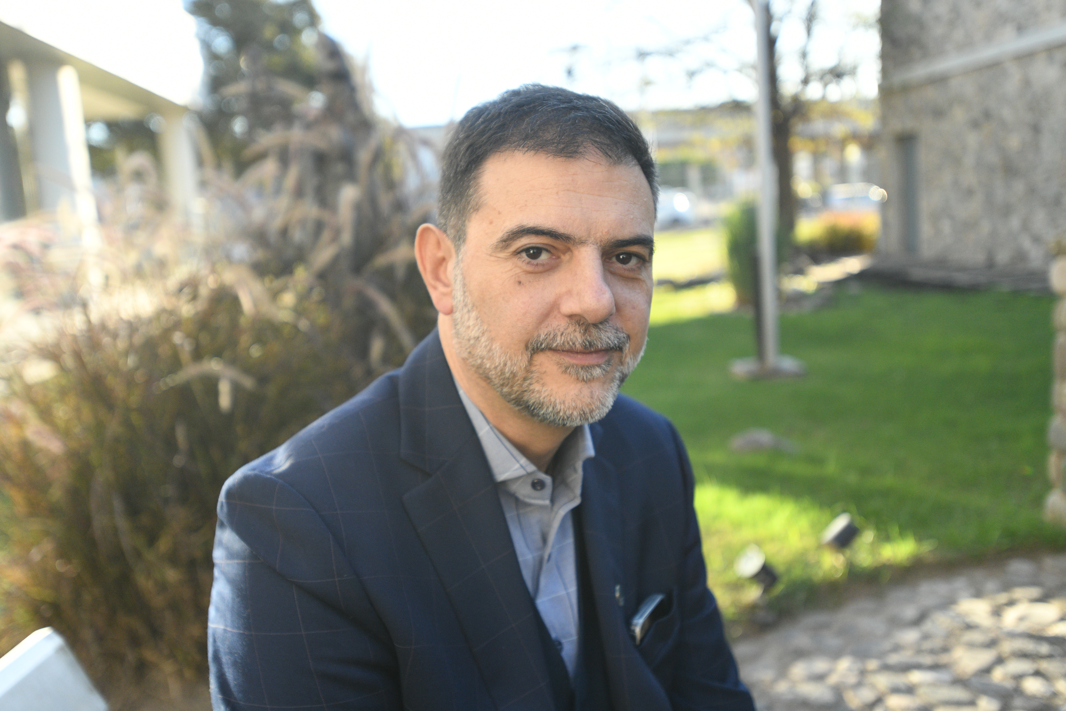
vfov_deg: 37.9
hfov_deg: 54.4
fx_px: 1036
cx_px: 533
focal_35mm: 35
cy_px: 356
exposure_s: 1/2500
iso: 1600
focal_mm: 35
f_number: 2.8
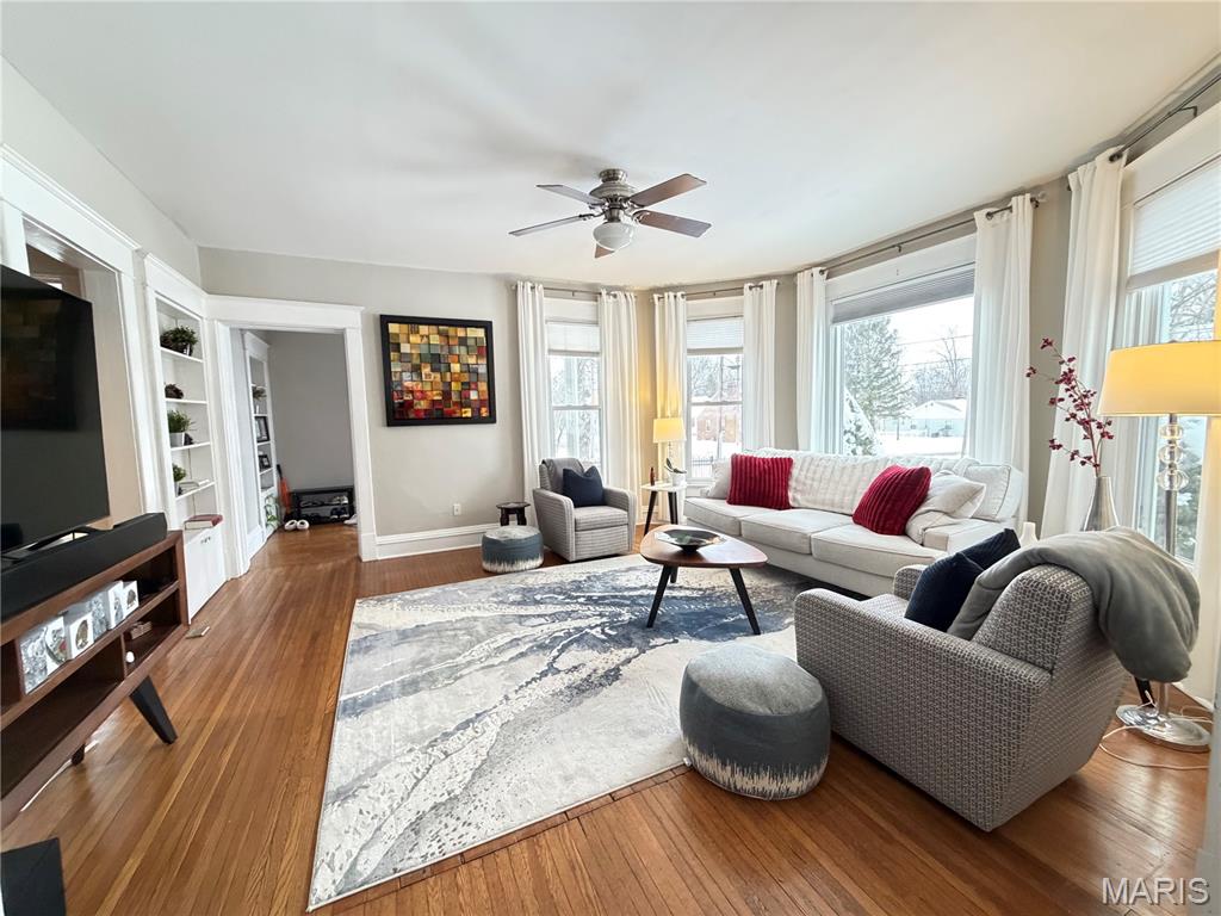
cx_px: 610
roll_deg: +1.9
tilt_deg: -4.8
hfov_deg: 102.1
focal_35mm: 14
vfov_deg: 85.7
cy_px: 458
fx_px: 494
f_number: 2.2
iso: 640
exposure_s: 1/60
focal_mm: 2.22
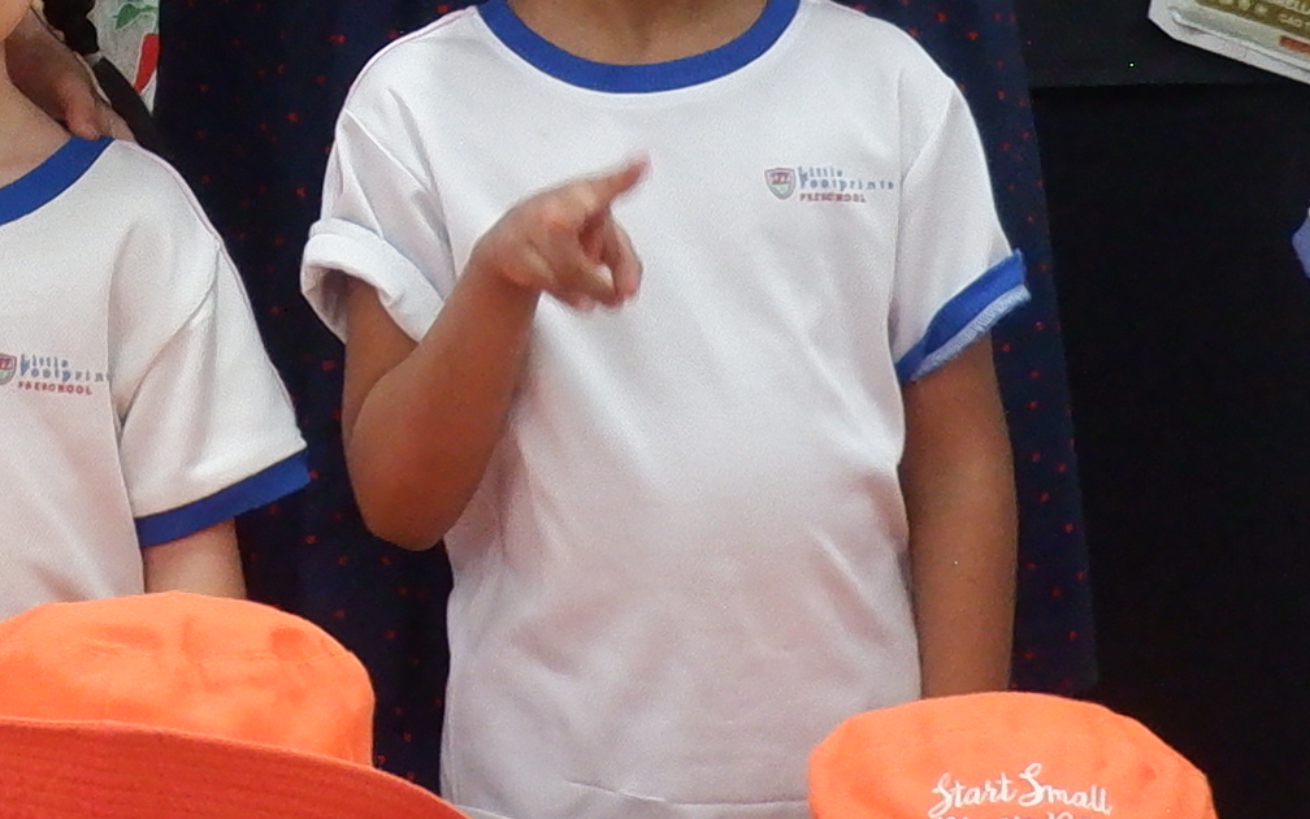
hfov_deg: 11.7
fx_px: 6284
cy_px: -239
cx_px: -112
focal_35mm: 176
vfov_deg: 7.4
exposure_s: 1/140
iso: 2000
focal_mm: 19.2
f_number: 3.8
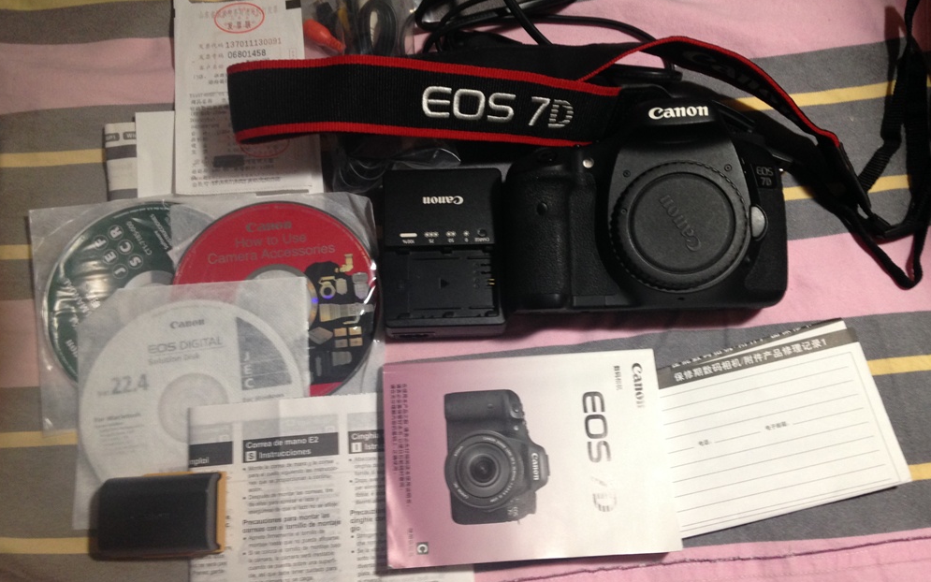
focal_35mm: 36
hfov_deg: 54.0
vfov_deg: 35.3
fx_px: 913
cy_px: 271
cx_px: 458
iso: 125
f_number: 2.4
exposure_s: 1/20
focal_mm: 4.12
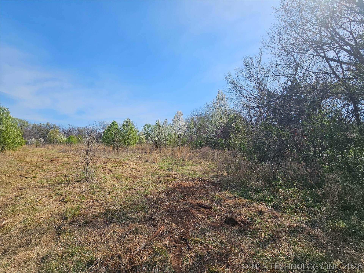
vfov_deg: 89.9
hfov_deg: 106.2
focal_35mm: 13
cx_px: 182
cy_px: 136
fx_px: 137
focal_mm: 2.2
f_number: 2.2
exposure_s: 1/2723
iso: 50
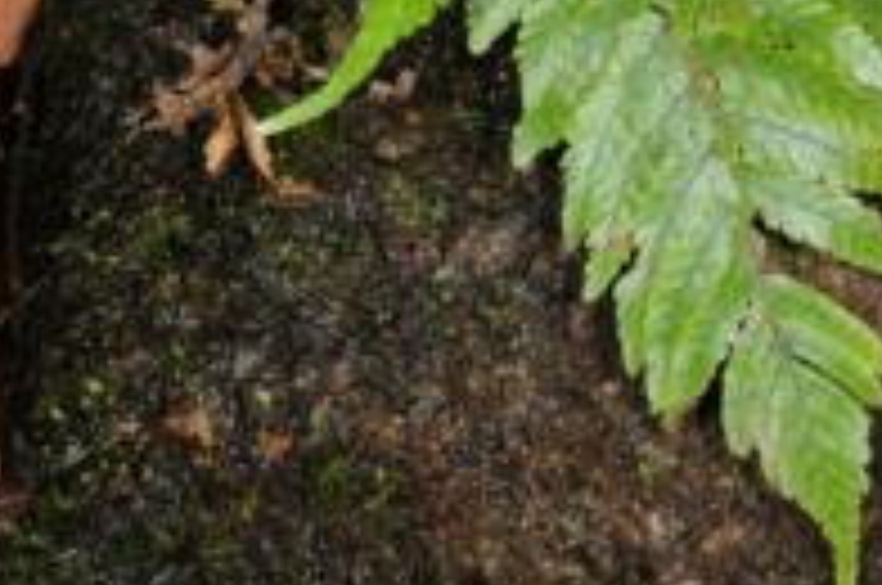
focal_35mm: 276
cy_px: -218
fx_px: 6751
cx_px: 454
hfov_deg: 7.5
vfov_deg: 4.9
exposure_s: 1/60
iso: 200
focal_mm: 60
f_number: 13
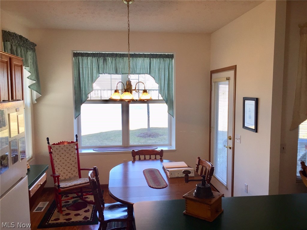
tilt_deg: -6.2
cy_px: 115
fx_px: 257
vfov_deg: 48.2
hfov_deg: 61.7
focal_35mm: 29
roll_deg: +0.7
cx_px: 154
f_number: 2.2
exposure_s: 1/120
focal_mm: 4.15
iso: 50
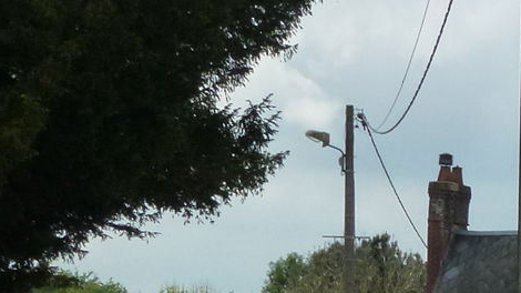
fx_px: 3011
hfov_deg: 9.5
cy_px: 497
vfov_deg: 5.5
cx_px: 856
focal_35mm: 218
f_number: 4.1
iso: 160
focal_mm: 8.7
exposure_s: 1/1300
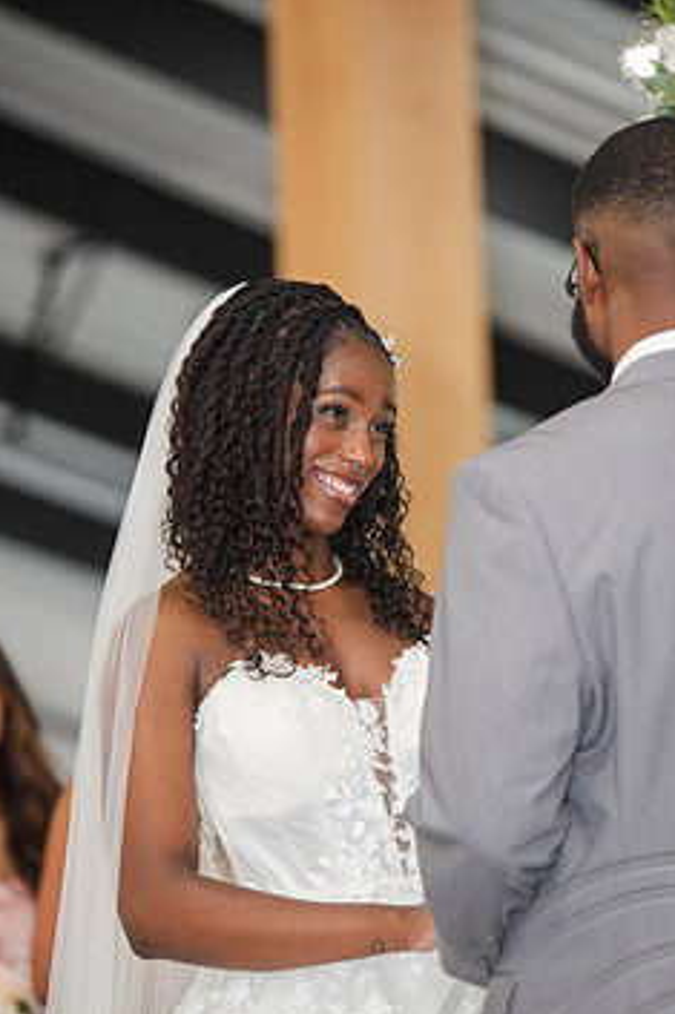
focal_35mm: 204
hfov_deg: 6.7
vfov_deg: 10.1
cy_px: 549
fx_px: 5743
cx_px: 359
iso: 800
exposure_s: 1/100
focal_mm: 160
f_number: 2.8
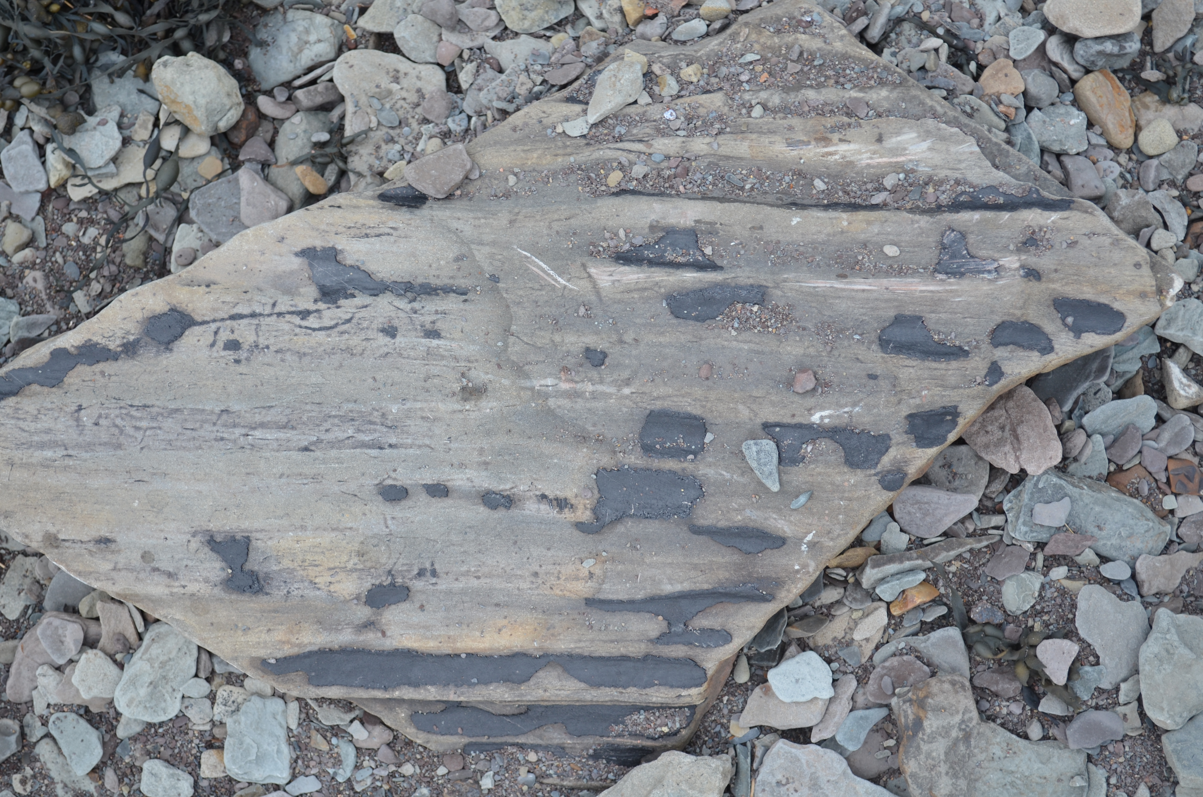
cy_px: 398
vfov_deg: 22.5
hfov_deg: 33.5
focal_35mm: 60
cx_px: 602
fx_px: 2001
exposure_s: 1/200
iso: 160
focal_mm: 40
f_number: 5.3
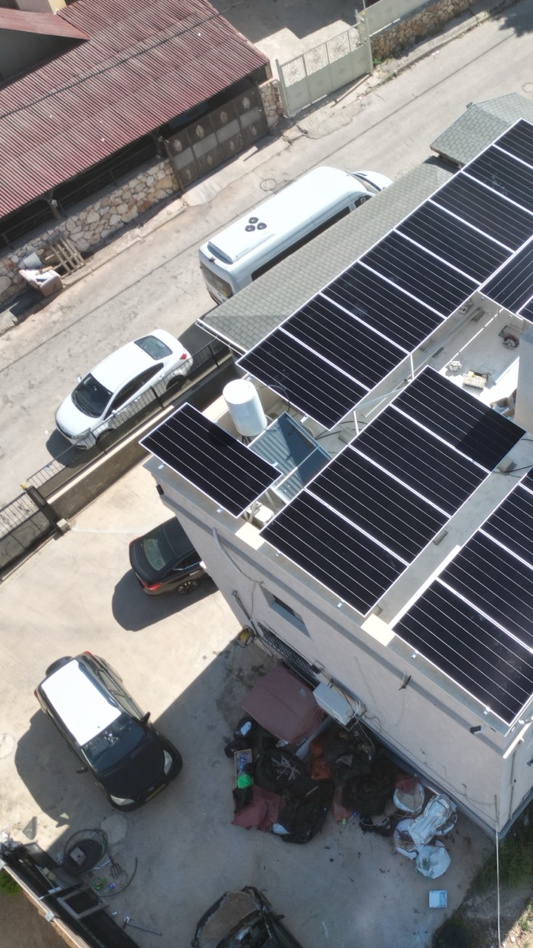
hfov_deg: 32.3
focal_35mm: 35
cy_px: 474
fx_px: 880
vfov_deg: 56.6
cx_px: 466
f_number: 1.7
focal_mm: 6.72
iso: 150
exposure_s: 1/3000
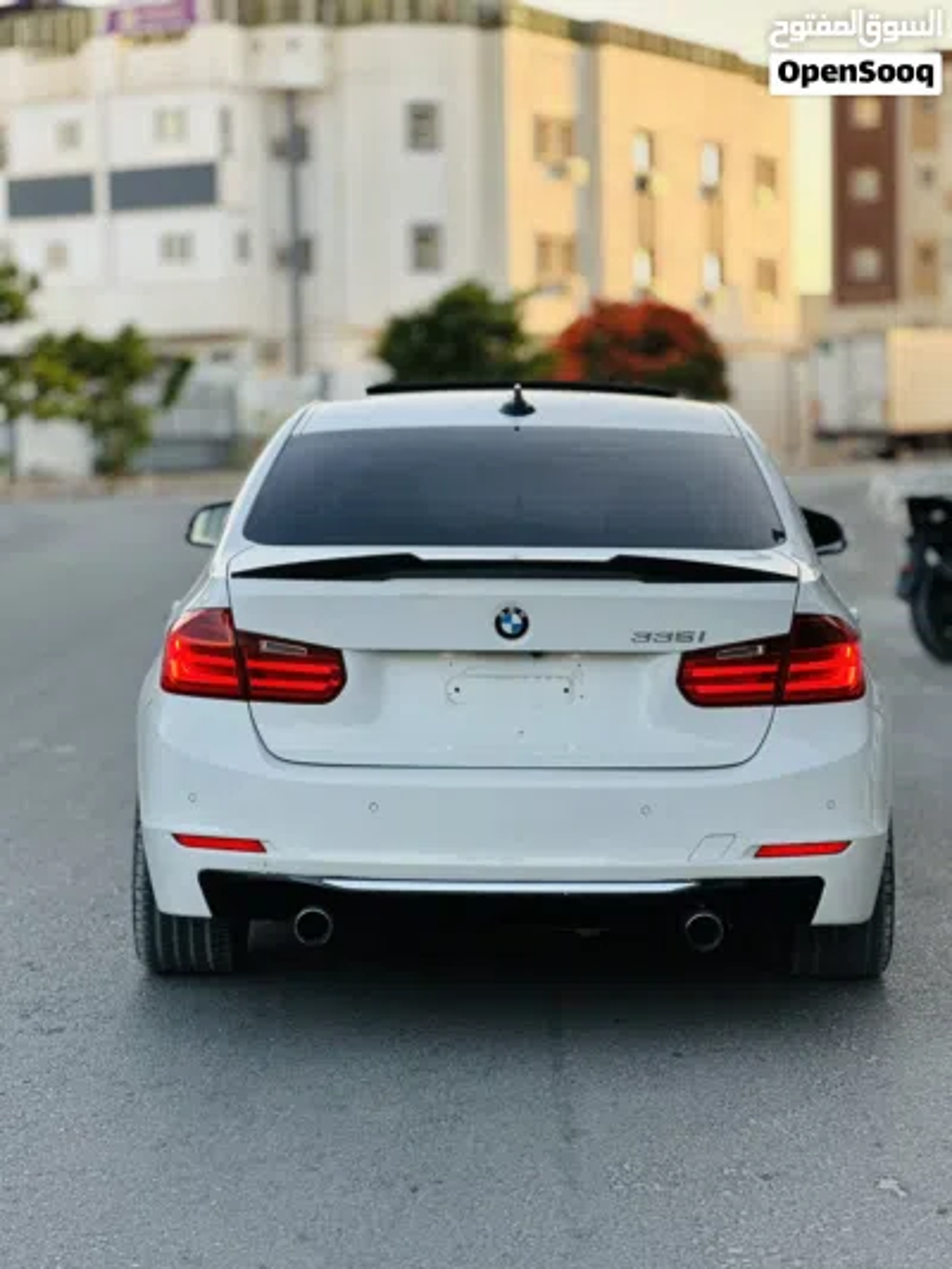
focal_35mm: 77
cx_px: 476
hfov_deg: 19.1
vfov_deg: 25.3
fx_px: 2822
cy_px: 634
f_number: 2.8
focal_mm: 9
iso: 50
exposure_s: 1/121
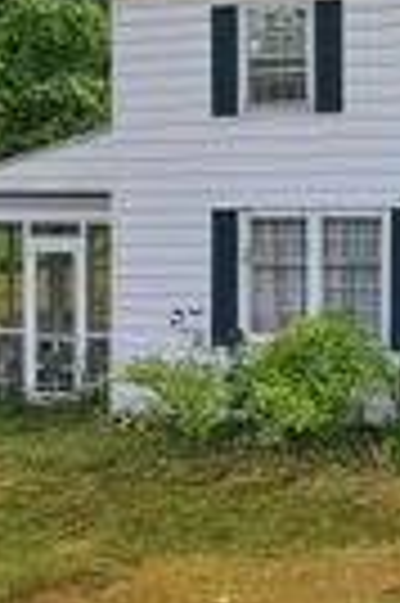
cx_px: 571
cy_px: 200
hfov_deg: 13.9
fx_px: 1554
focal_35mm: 93
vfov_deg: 21.8
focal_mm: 8.7
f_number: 1.8
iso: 410
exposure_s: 1/2500
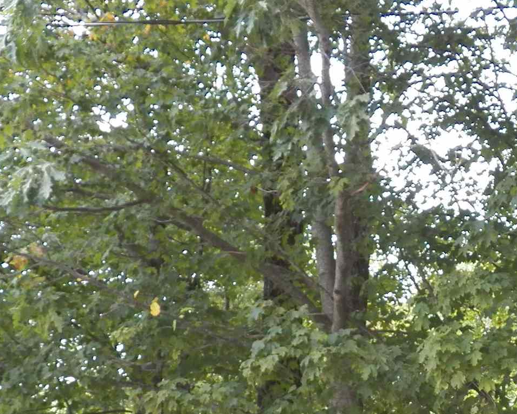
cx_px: 446
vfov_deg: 17.1
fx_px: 1346
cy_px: 407
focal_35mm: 88
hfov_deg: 21.3
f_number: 3.2
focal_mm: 4.9
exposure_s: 1/160
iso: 125
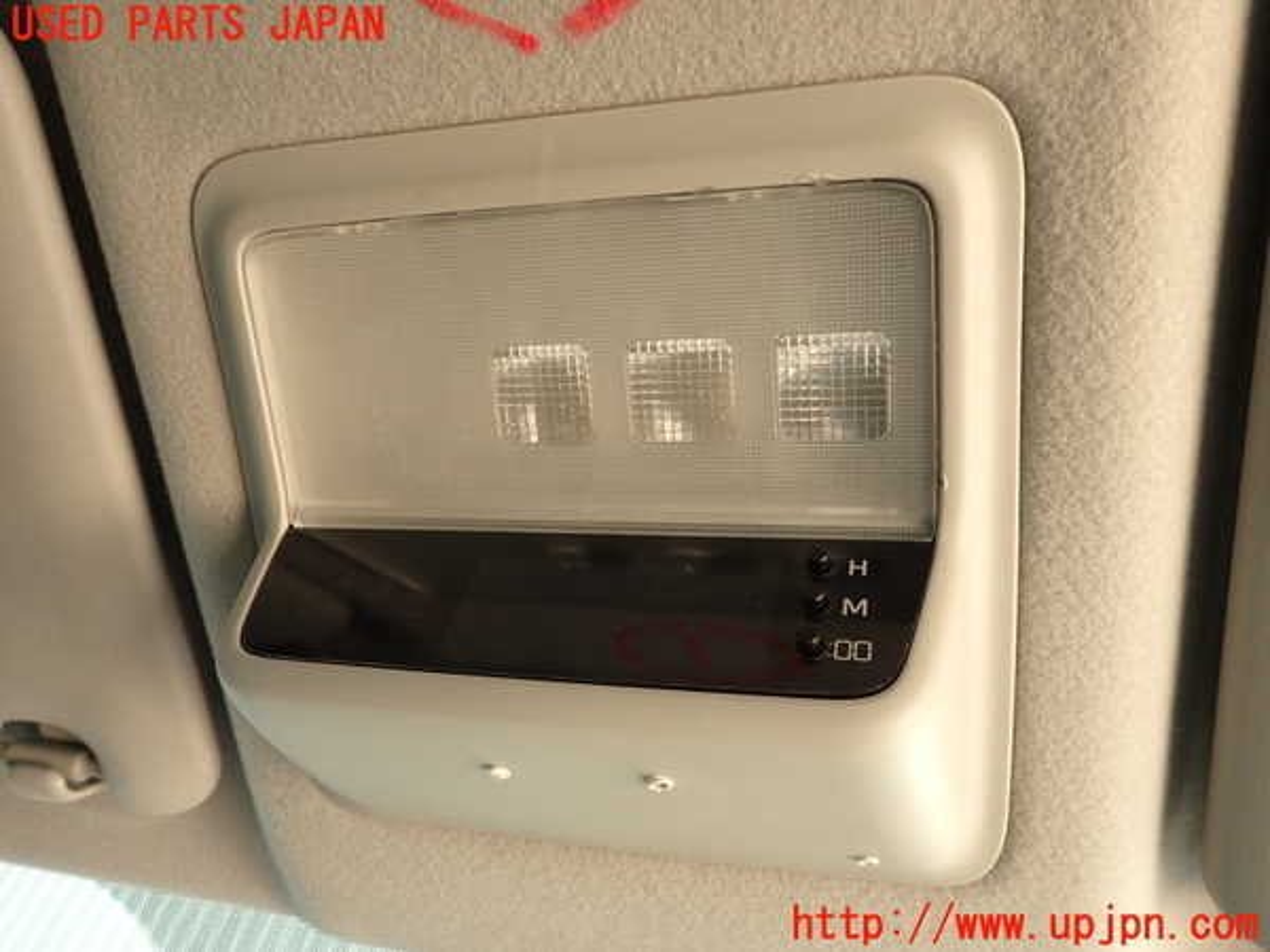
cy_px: 476
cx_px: 635
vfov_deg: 54.9
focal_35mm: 25
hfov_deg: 69.4
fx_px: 917
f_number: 2
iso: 200
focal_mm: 4.5
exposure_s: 1/60
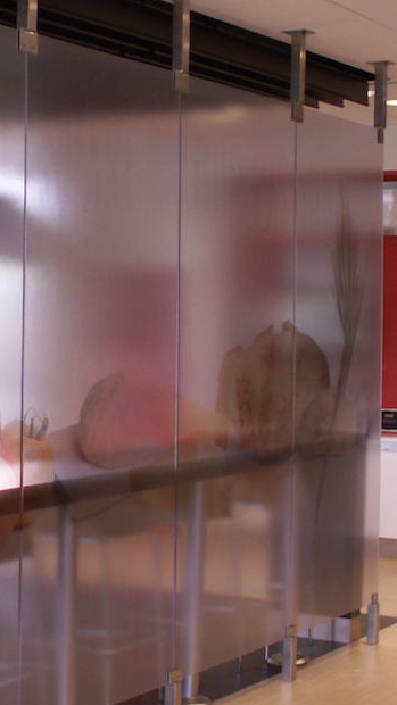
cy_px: 340
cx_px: 36
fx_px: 1534
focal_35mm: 82
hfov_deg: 14.6
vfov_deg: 25.9
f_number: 2.8
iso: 50
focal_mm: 5.86
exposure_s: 1/40
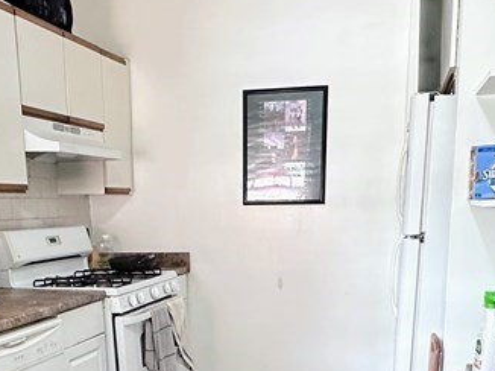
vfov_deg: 30.6
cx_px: 223
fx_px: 629
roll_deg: +2.3
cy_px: 368
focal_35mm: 44
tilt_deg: -15.2
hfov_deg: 42.9
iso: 400
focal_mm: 2.22
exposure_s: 1/60
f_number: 2.2
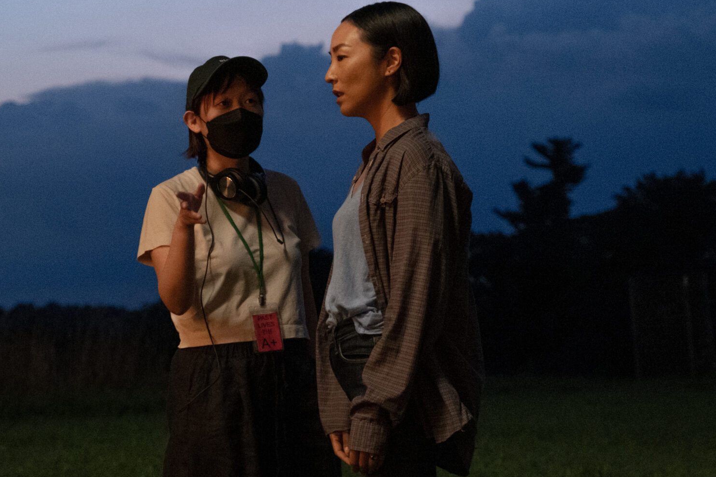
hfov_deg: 18.4
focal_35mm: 111
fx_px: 2207
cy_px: 184
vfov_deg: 12.3
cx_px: 216
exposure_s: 1/125
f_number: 2.8
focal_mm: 42.7
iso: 4000
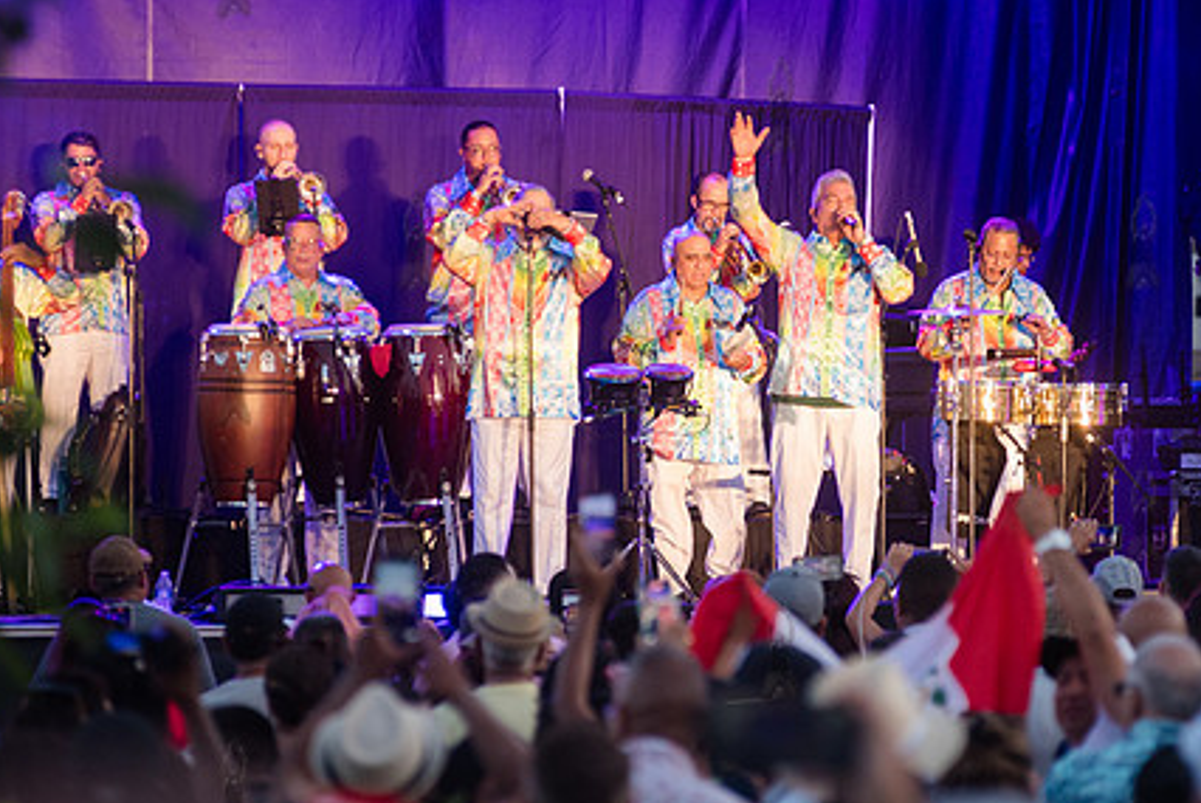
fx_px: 9083
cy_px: 376
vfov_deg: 5.1
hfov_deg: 7.6
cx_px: 778
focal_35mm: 272
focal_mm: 200
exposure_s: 1/500
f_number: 4
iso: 2000
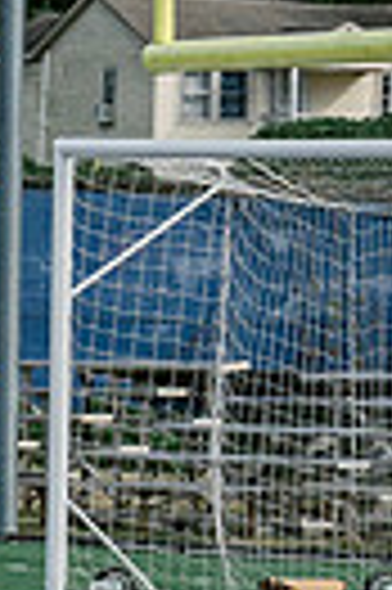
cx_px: 689
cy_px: 499
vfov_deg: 3.5
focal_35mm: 598
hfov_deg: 2.3
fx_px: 9792
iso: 640
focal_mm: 70
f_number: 5.6
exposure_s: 1/1600
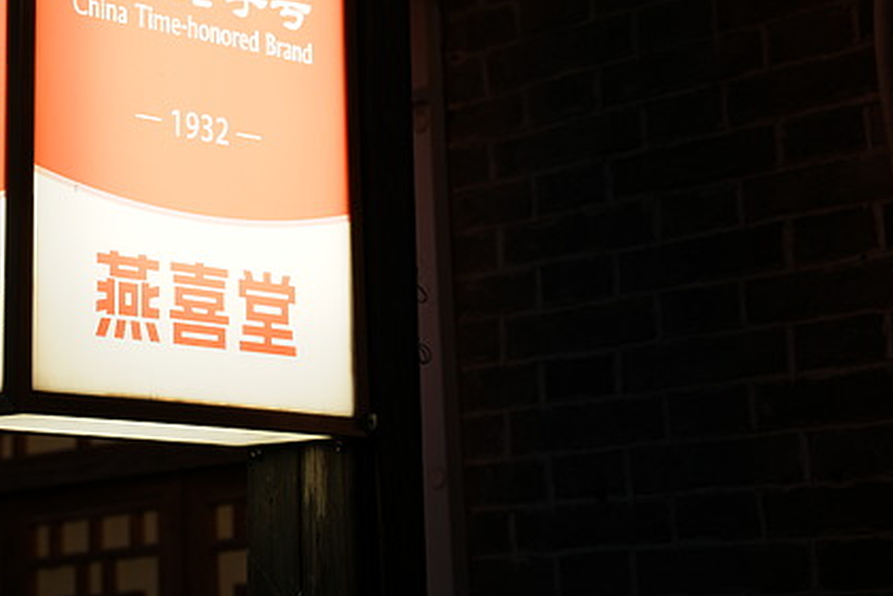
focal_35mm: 100
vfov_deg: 13.6
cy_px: 106
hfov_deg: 19.9
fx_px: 2490
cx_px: 89
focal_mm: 54.2
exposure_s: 1/160
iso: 125
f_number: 2.8
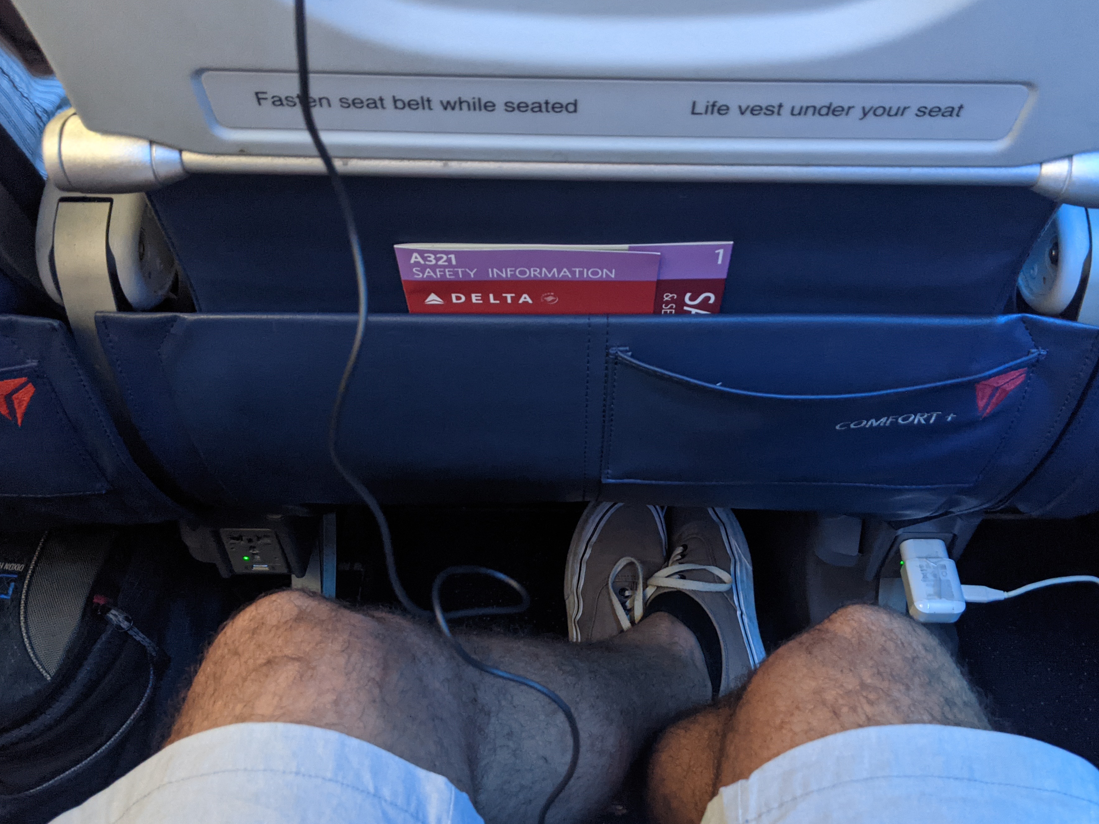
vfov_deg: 45.4
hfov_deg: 58.3
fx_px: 984
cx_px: 565
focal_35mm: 31
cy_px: 459
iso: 788
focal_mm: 4.44
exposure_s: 1/24.3
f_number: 1.8
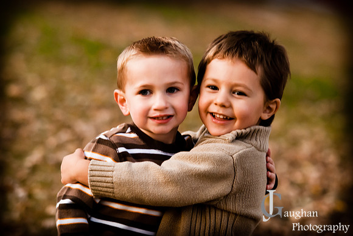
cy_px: 118
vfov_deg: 8.2
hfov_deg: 12.2
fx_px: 1649
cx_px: 176
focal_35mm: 168
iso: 640
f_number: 2.8
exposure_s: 1/60
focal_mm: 112
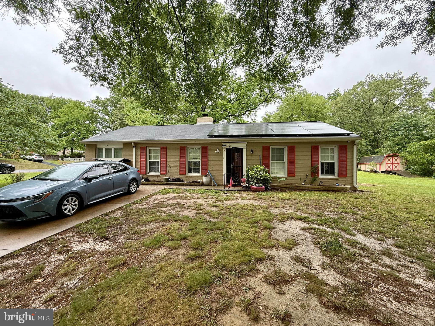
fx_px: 176
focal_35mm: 14
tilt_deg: +0.2
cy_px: 163
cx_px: 218
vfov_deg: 85.7
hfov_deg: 102.1
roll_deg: +0.6
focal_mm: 2.22
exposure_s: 1/99
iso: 80
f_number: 2.2
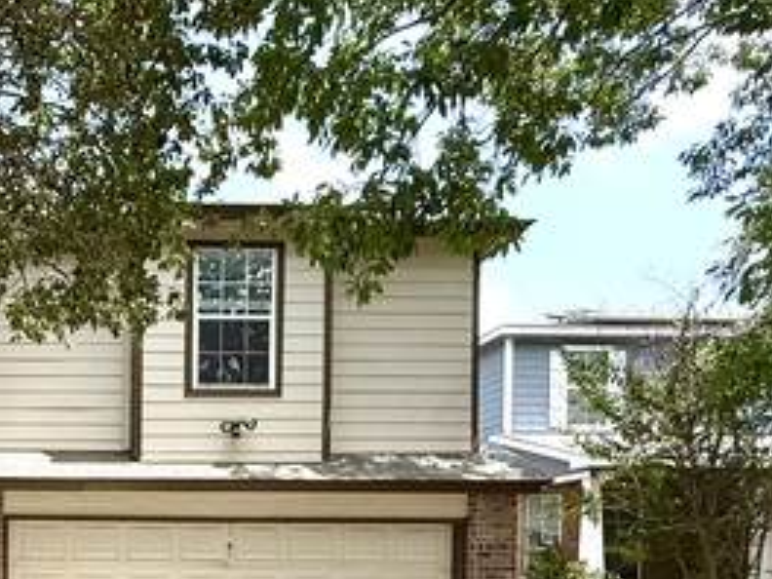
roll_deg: -0.9
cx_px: 41
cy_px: 585
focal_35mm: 34
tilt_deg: -0.5
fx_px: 758
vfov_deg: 37.2
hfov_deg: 47.0
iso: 64
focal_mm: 2.22
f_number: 2.2
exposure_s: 1/1033
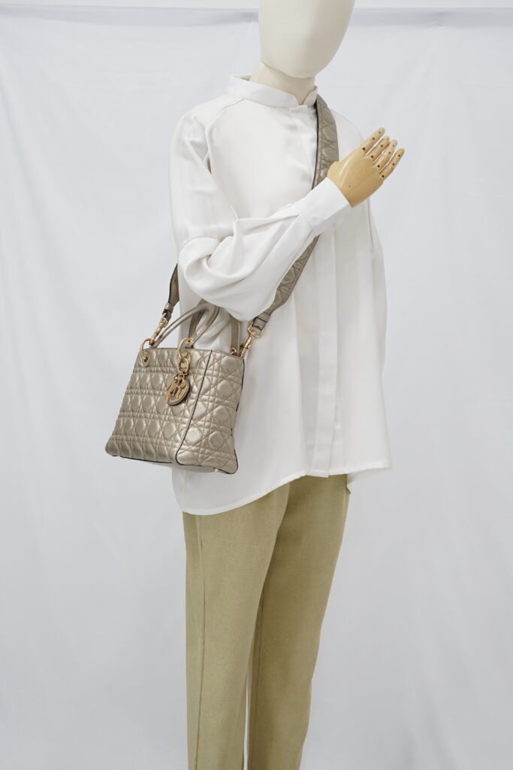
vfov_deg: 39.6
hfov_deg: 27.0
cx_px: 256
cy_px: 385
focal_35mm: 50
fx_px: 1068
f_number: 6.3
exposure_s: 1/13
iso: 640
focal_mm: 50
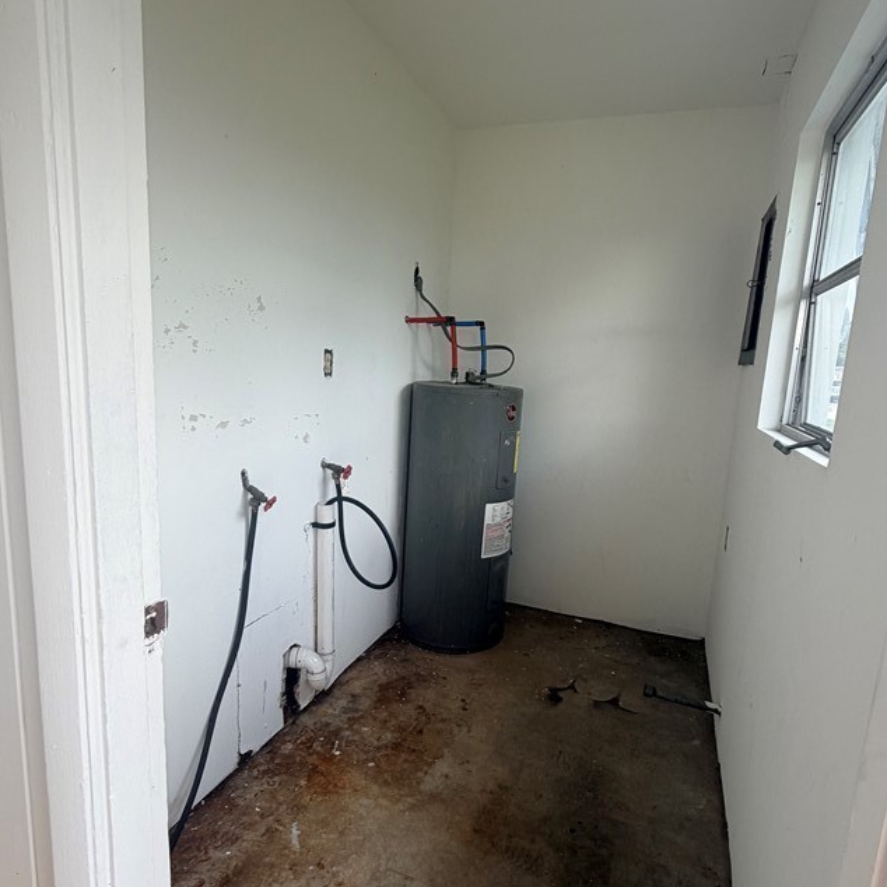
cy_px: 463
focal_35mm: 20
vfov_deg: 74.8
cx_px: 466
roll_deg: -3.0
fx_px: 580
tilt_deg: -10.1
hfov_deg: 74.8
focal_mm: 2.22
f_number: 2.2
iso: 64
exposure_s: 1/121
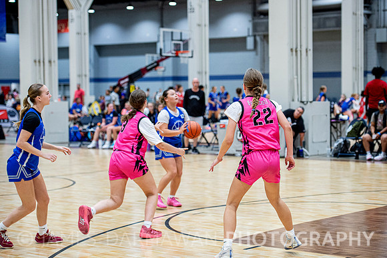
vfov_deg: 17.0
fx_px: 859
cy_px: 129
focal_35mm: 80
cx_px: 194
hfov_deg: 25.4
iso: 2000
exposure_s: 1/500
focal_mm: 80
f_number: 2.8
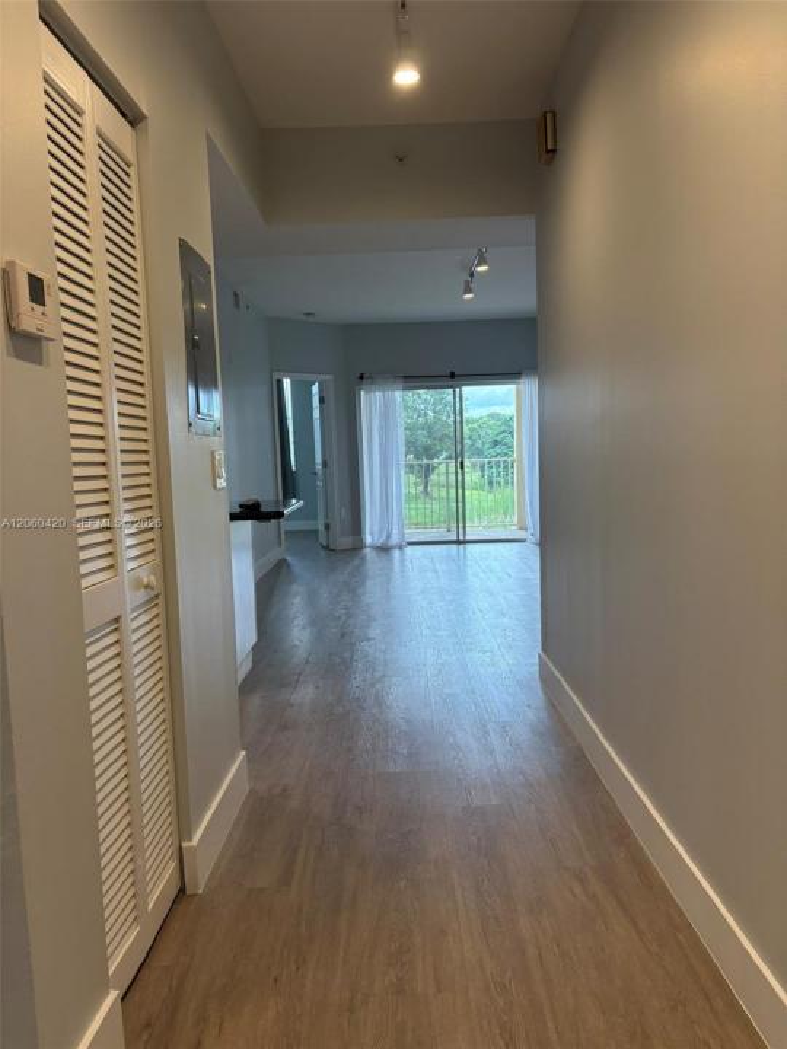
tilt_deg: -4.9
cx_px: 394
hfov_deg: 53.1
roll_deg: +2.1
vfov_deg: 67.3
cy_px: 524
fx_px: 788
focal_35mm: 26
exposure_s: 1/197
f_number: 1.6
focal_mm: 5.96
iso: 125
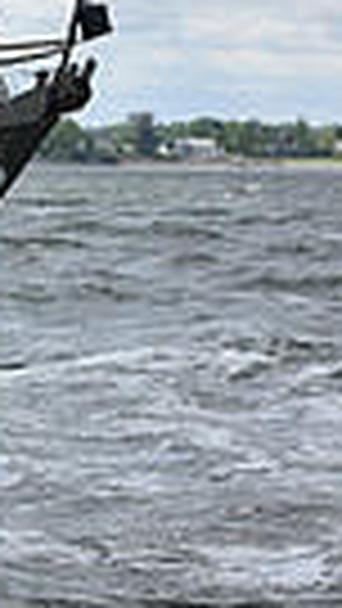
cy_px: 236
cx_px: -954
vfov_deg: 6.8
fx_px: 5091
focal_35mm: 316
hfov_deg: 3.7
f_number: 7.1
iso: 320
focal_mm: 70
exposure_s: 1/1250
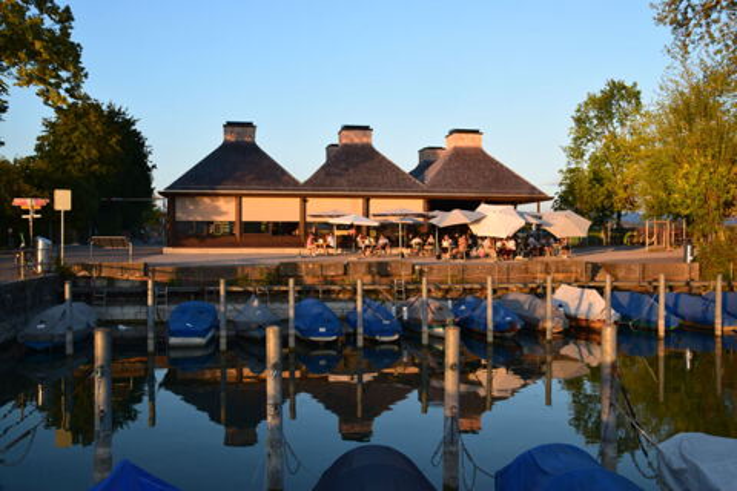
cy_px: 246
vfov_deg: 40.0
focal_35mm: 33
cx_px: 368
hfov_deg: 57.2
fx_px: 676
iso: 400
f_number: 9
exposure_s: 1/160
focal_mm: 22
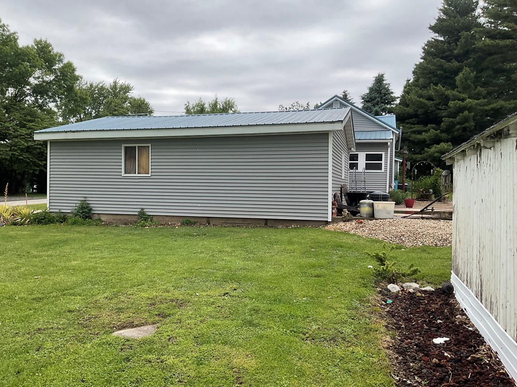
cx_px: 257
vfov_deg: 46.8
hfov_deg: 60.0
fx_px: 448
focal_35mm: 30
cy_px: 192
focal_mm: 3
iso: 16
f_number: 1.8
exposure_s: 1/829
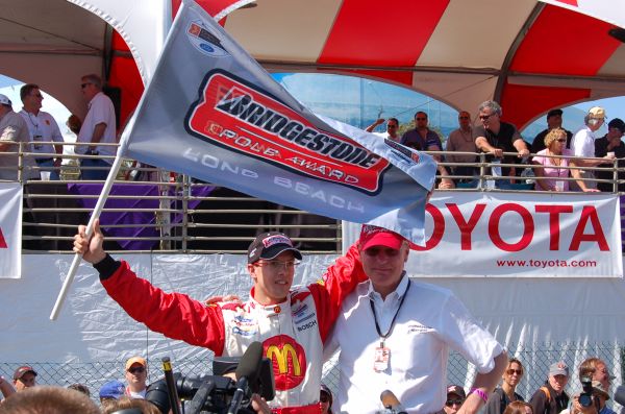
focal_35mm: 68
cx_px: 312
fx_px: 1169
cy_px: 207
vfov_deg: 20.1
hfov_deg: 29.9
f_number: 9
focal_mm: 45
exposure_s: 1/320
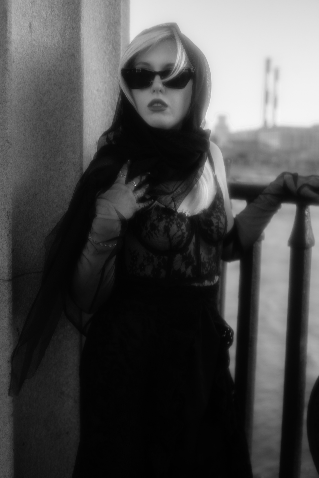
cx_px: 160
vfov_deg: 39.6
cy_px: 239
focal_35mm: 50
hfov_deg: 27.0
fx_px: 664
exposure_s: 1/125
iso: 125
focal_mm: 50
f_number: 4
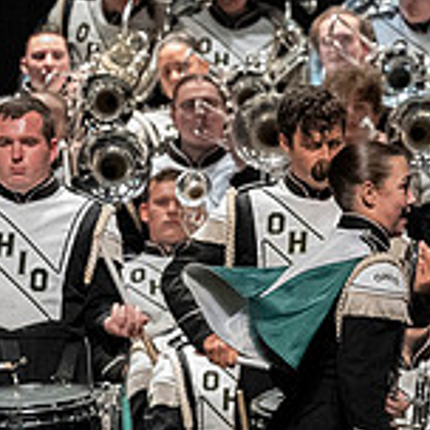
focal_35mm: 681
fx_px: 9571
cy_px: 359
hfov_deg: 2.6
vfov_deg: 2.6
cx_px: 736
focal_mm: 140
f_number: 4
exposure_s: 1/500
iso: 4000
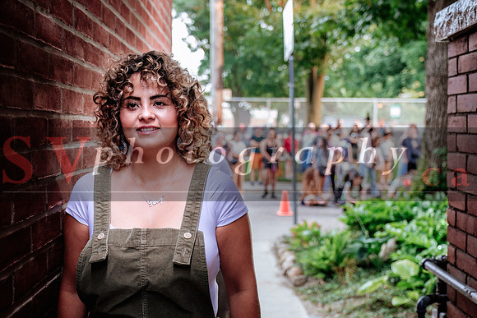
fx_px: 623
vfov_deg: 28.7
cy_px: 159
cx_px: 238
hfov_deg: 41.9
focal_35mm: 47
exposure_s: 1/60
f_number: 2.8
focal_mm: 31.1
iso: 800
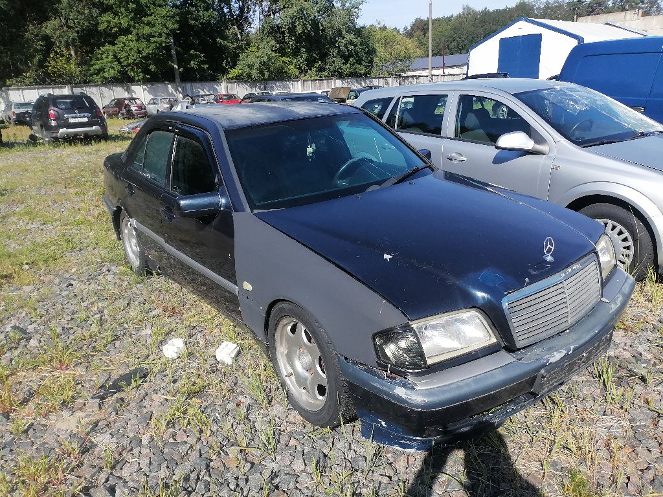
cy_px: 248
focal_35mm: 26
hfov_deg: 67.3
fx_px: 498
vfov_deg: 53.1
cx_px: 332
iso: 50
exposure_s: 1/1294
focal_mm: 4.25
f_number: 1.8
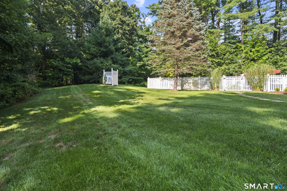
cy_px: 96
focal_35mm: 17
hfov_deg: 93.3
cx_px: 144
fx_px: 136
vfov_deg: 70.4
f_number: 9
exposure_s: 1/30
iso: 250
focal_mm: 17
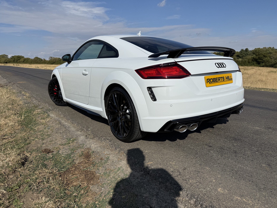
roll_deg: +2.5
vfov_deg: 56.8
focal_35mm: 24
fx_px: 192
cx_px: 138
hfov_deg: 71.6
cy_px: 104
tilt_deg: -12.1
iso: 80
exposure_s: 1/11905
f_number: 1.78
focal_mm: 6.76
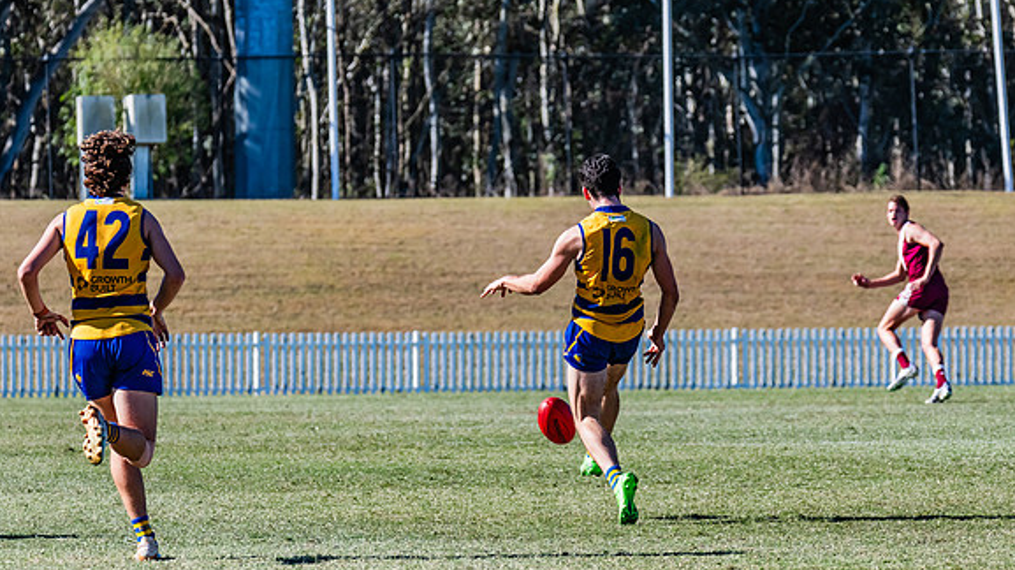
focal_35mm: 347
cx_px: 564
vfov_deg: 3.5
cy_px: 276
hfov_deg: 6.2
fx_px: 9335
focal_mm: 250
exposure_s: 1/1600
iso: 800
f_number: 8
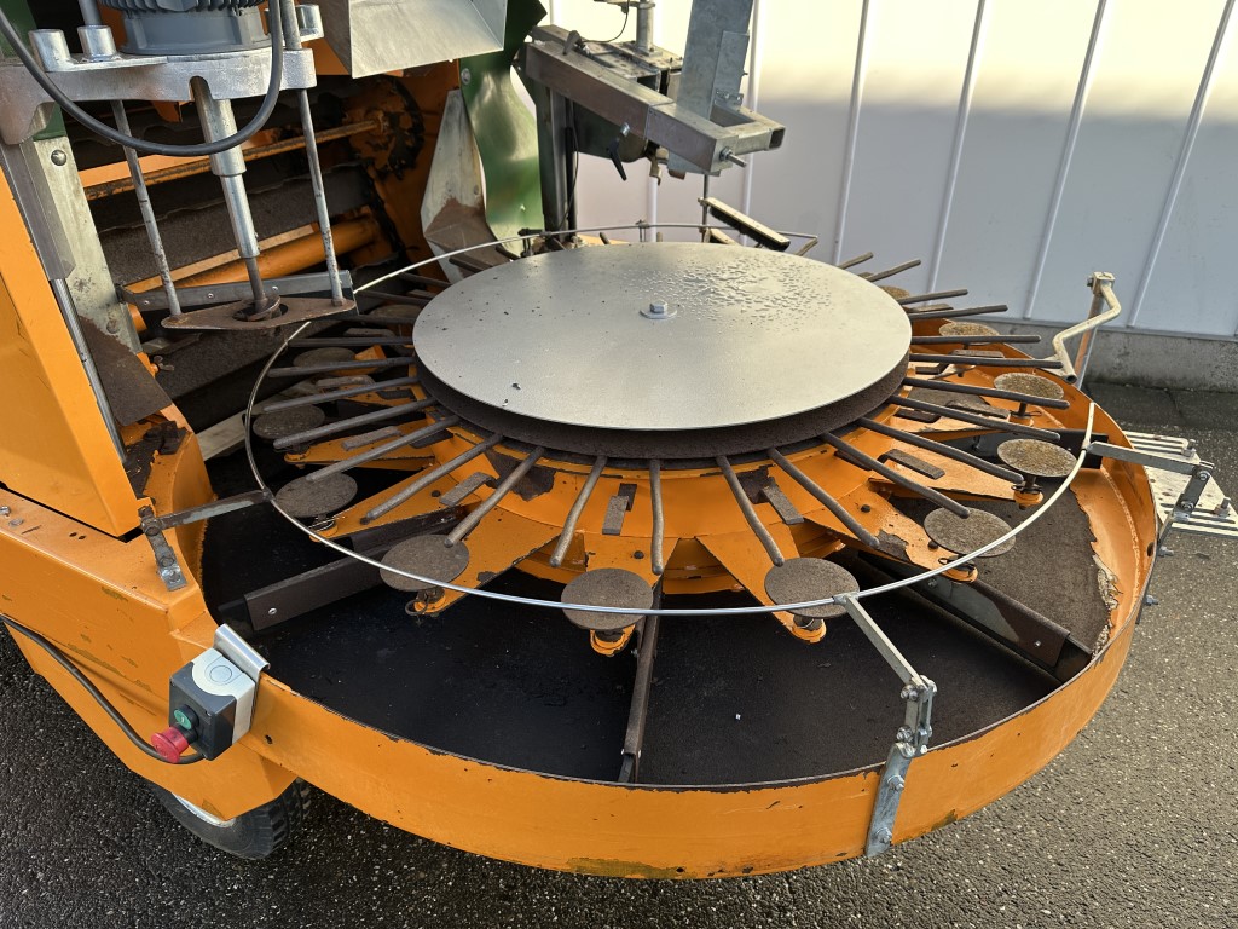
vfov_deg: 56.8
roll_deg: -0.4
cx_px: 619
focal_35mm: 24
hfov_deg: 71.6
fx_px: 858
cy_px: 464
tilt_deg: -31.5
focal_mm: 6.86
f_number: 1.78
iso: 80
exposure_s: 1/521
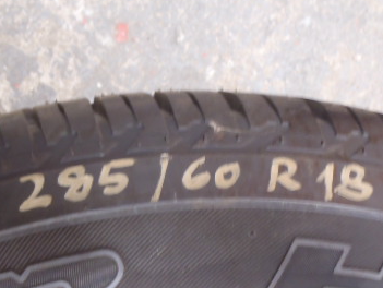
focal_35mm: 51
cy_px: 219
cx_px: 164
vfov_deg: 28.2
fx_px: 565
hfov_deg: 37.4
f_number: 3.9
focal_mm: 5
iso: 200
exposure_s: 1/8
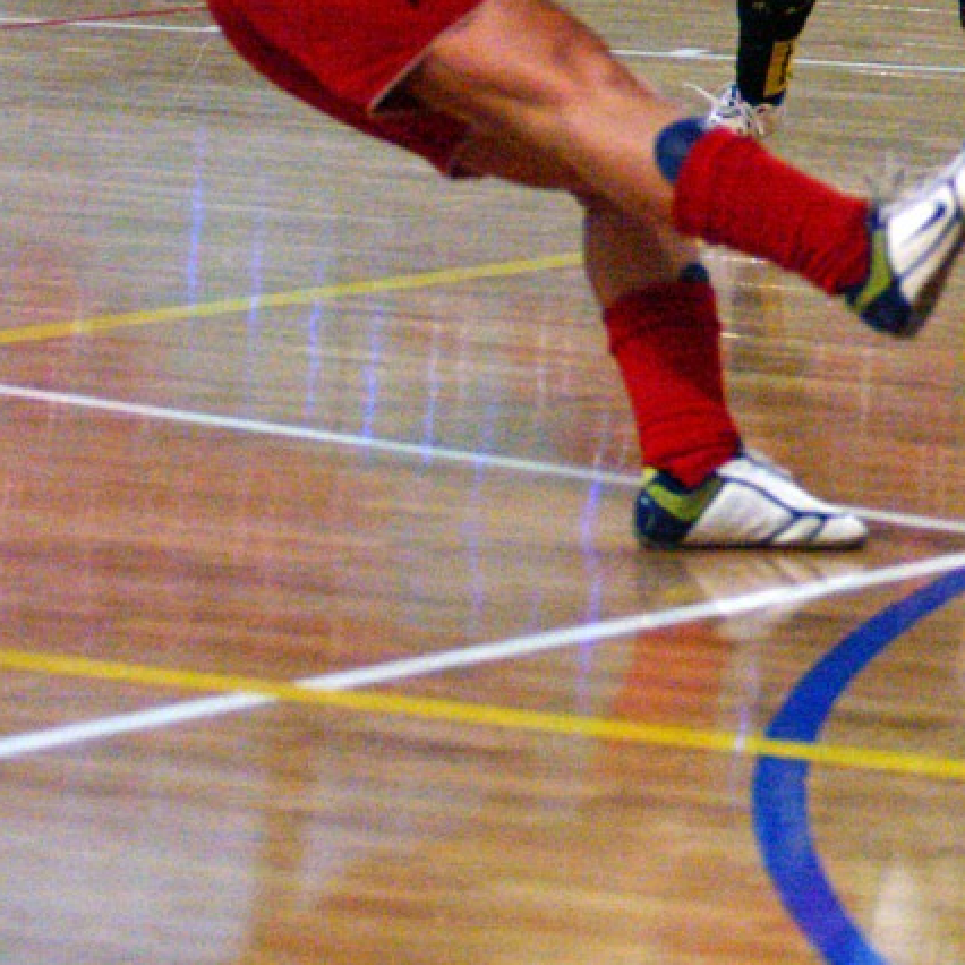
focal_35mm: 287
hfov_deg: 6.0
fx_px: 9061
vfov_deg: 6.1
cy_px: 83
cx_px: 1370
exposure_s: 1/500
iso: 3200
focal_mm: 75
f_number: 2.8
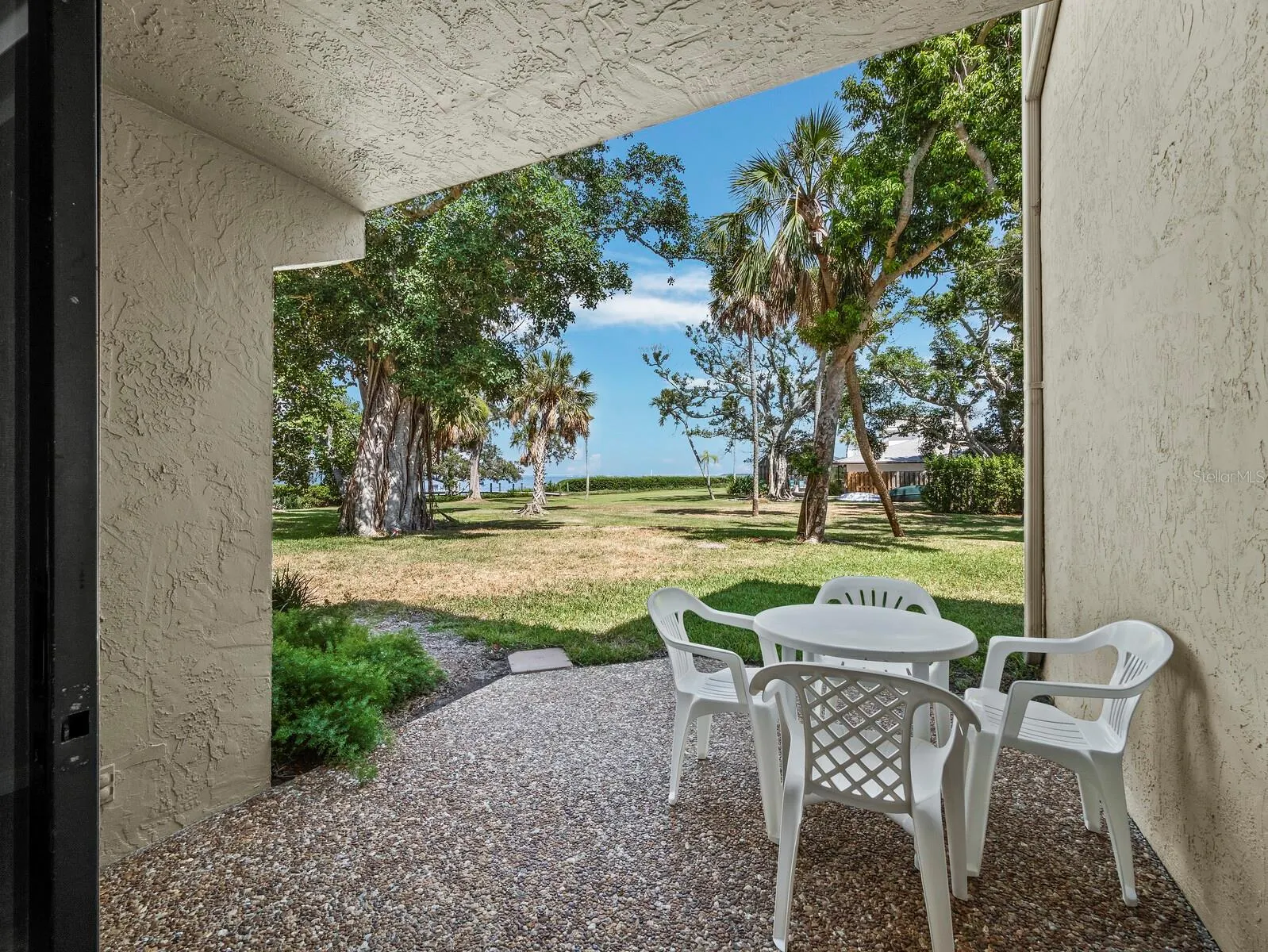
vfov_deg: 78.2
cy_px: 476
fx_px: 586
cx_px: 634
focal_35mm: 16
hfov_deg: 94.5
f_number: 11
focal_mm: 8
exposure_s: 1/50
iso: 400
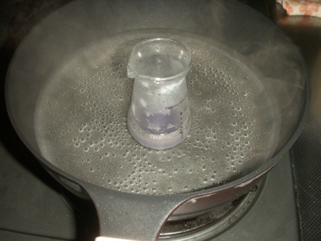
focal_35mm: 37
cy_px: 120
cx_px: 160
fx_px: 343
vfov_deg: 38.7
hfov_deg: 50.1
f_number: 7.1
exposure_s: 1/40
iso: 50
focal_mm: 7.7
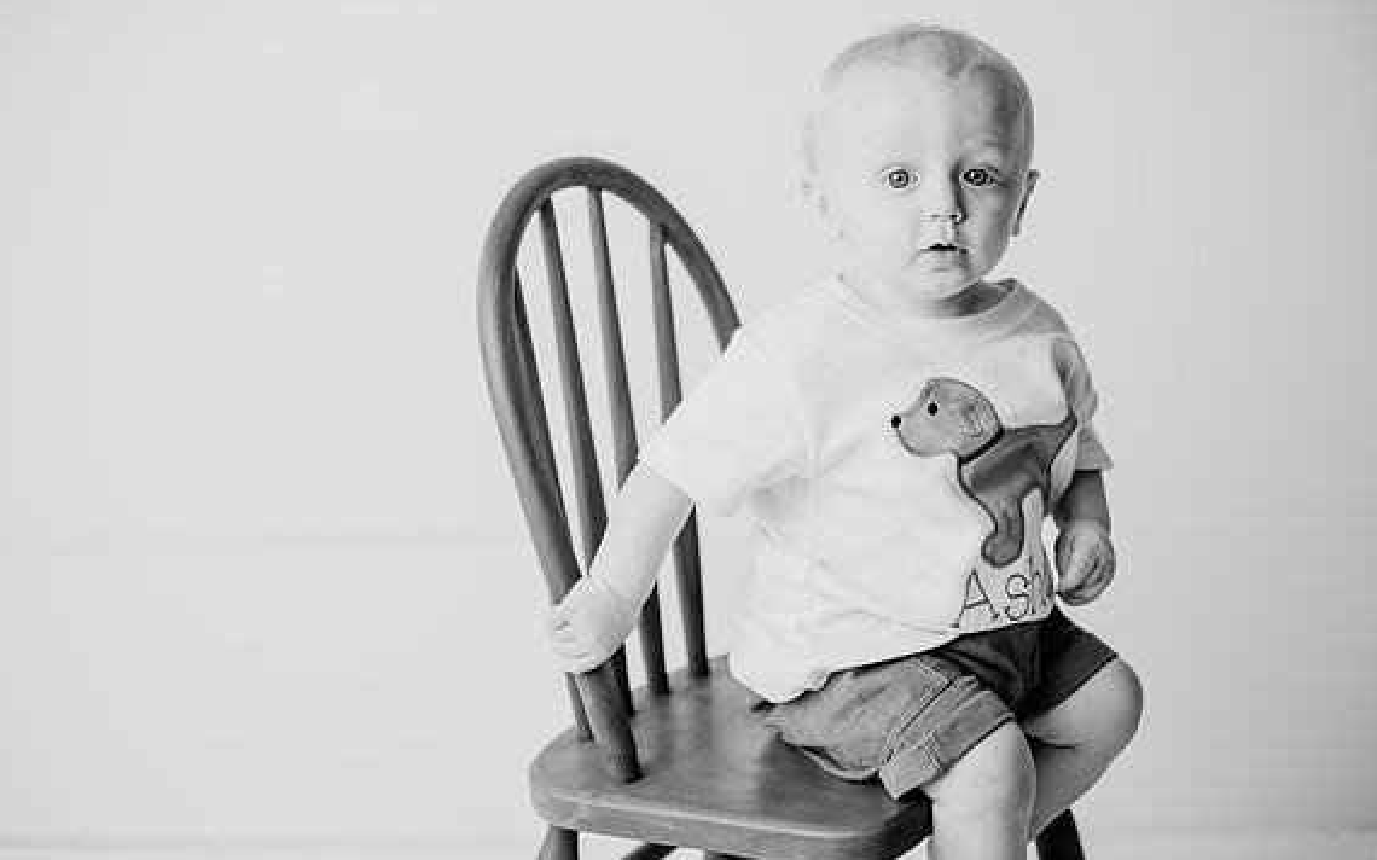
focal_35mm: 56
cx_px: 672
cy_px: 464
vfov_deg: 23.1
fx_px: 2101
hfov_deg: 36.3
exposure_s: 1/160
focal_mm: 50
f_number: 2.5
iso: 100
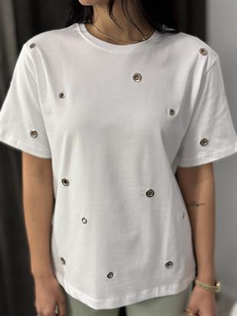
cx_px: 118
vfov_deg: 39.6
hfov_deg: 30.3
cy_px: 158
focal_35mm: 48
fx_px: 438
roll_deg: +1.7
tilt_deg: -17.9
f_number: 1.78
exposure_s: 1/129
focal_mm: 6.86
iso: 80
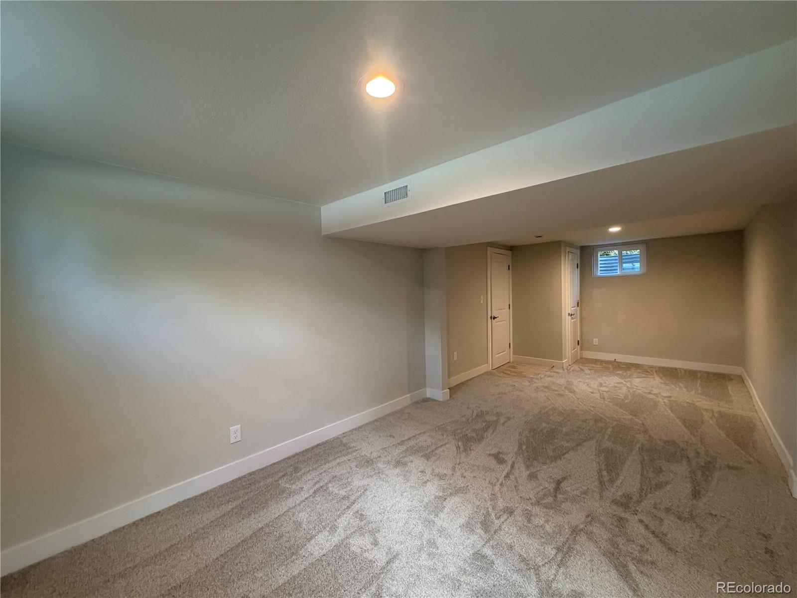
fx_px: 322
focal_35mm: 14
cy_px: 299
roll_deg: +1.4
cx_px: 398
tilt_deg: -1.9
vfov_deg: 85.7
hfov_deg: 102.1
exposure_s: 1/60
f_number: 2.2
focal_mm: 2.22
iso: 320
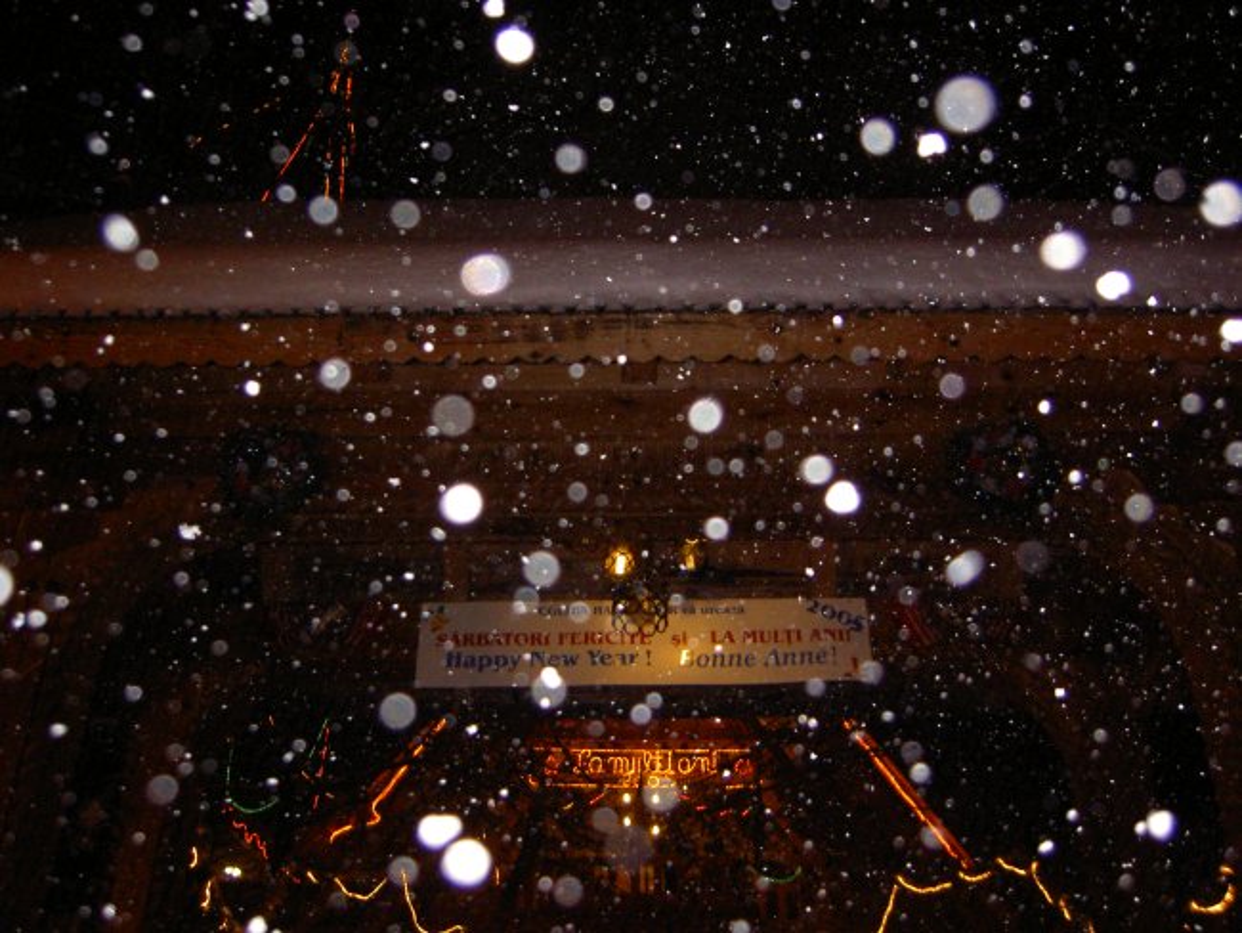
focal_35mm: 34
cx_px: 621
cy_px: 466
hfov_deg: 53.9
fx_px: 1220
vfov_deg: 41.8
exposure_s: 1/60
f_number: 2.8
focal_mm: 5.6
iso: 200
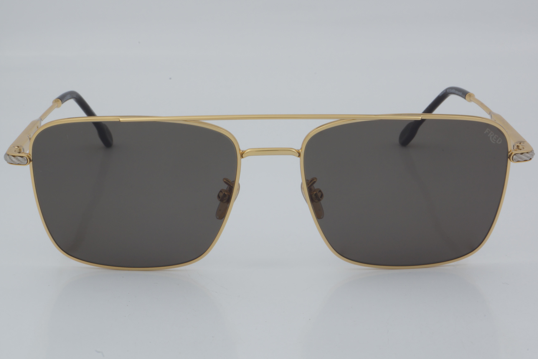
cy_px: 180
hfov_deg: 24.6
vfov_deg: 16.6
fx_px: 1233
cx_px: 269
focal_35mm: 82
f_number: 32
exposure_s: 1/4
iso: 100
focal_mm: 55
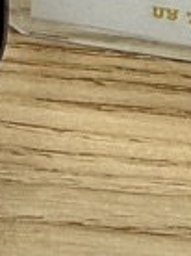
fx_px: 1159
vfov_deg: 9.6
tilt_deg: -27.1
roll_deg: -0.7
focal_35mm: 157
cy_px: -523
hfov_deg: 9.2
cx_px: -84
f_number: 2.2
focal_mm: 2.22
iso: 80
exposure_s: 1/120
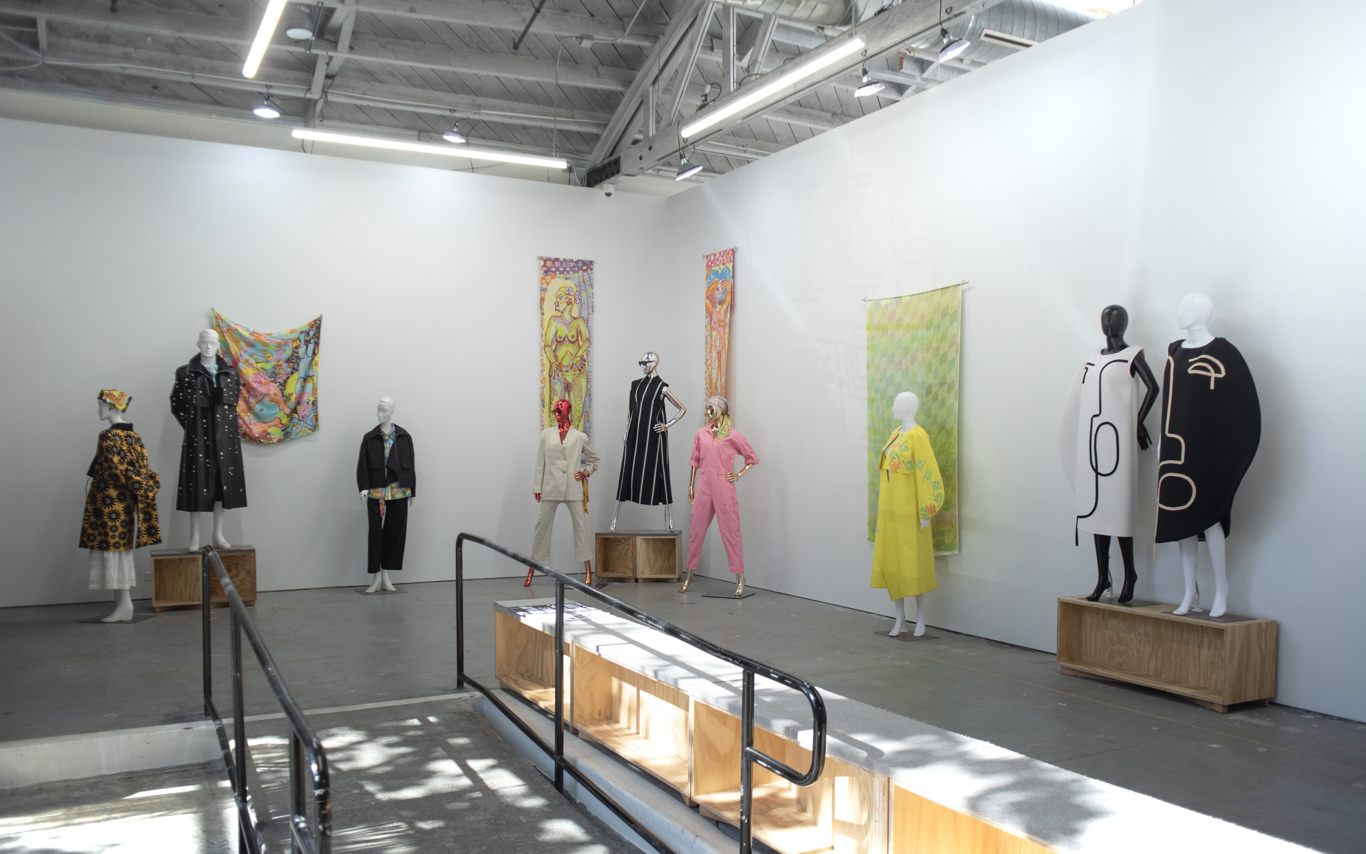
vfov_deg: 43.1
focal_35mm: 29
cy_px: 458
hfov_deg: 64.6
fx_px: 1080
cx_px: 684
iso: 250
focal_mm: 28
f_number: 2.8
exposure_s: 1/160
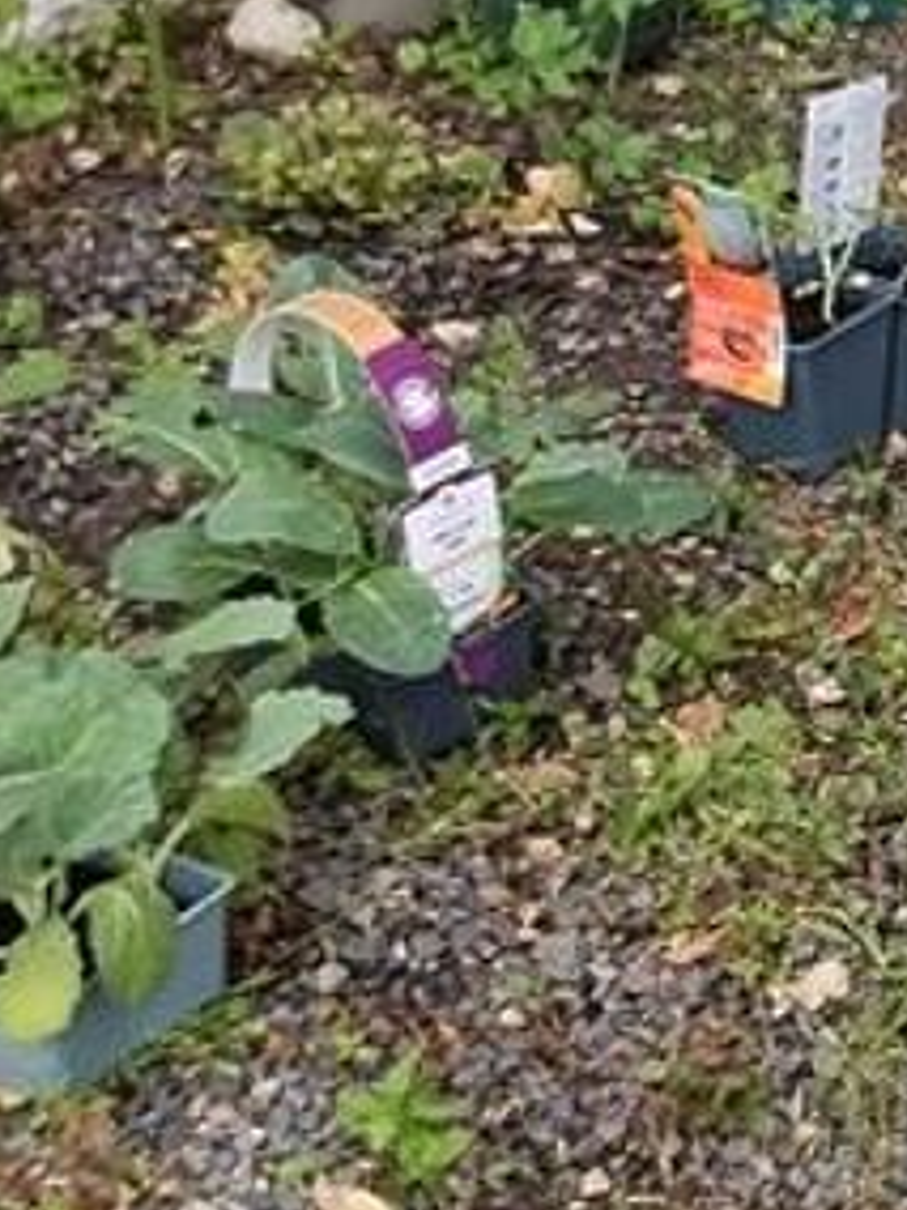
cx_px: 1648
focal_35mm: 136
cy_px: 271
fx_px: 4751
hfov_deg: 10.3
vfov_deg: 14.4
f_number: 1.8
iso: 64
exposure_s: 1/100
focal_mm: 3.96
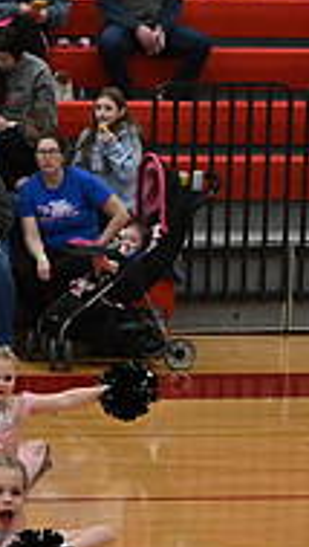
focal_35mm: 337
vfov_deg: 6.4
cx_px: -514
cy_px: 546
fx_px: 4885
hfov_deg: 3.6
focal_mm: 70
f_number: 4
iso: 5000
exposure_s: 1/400
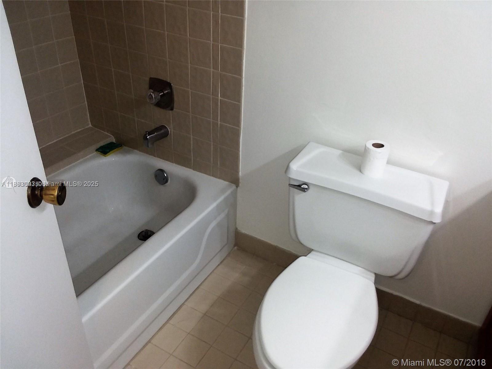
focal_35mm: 29
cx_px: 246
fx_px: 412
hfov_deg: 61.7
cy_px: 184
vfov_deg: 48.2
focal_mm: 2.47
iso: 50
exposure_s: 1/40
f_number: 1.9
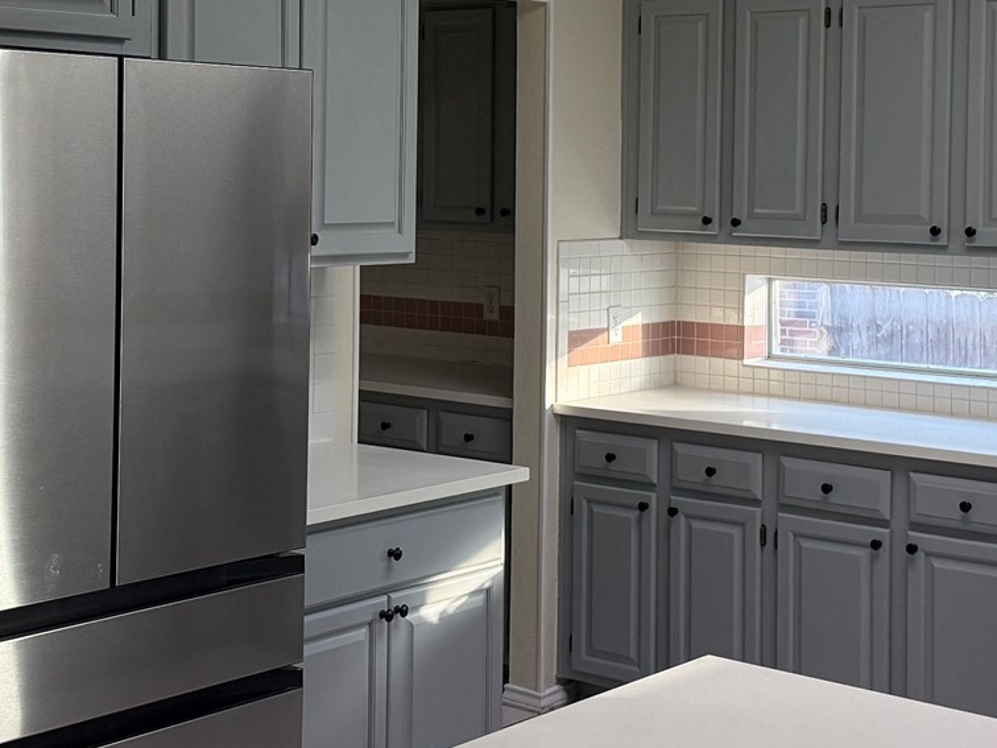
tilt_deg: -0.6
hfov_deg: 29.8
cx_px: 526
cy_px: 197
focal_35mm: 65
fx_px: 1872
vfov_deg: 22.4
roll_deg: -0.6
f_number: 1.78
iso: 200
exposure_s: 1/193
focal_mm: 6.76
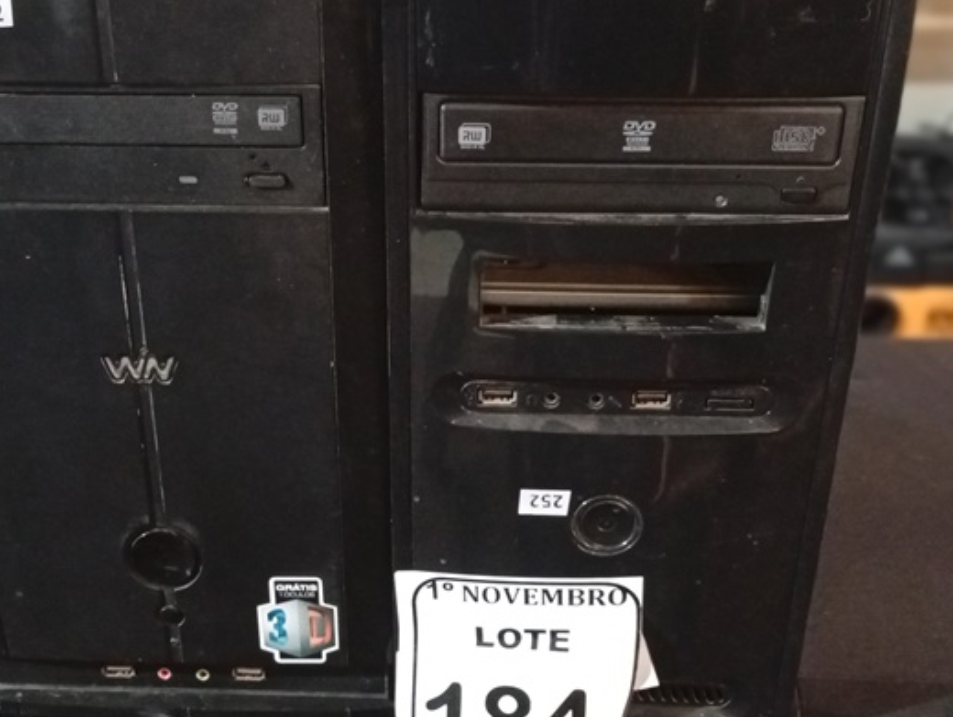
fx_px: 1460
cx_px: 398
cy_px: 543
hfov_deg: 36.1
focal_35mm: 53
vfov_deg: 27.2
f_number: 1.8
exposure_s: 1/15
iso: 2110
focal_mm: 3.98
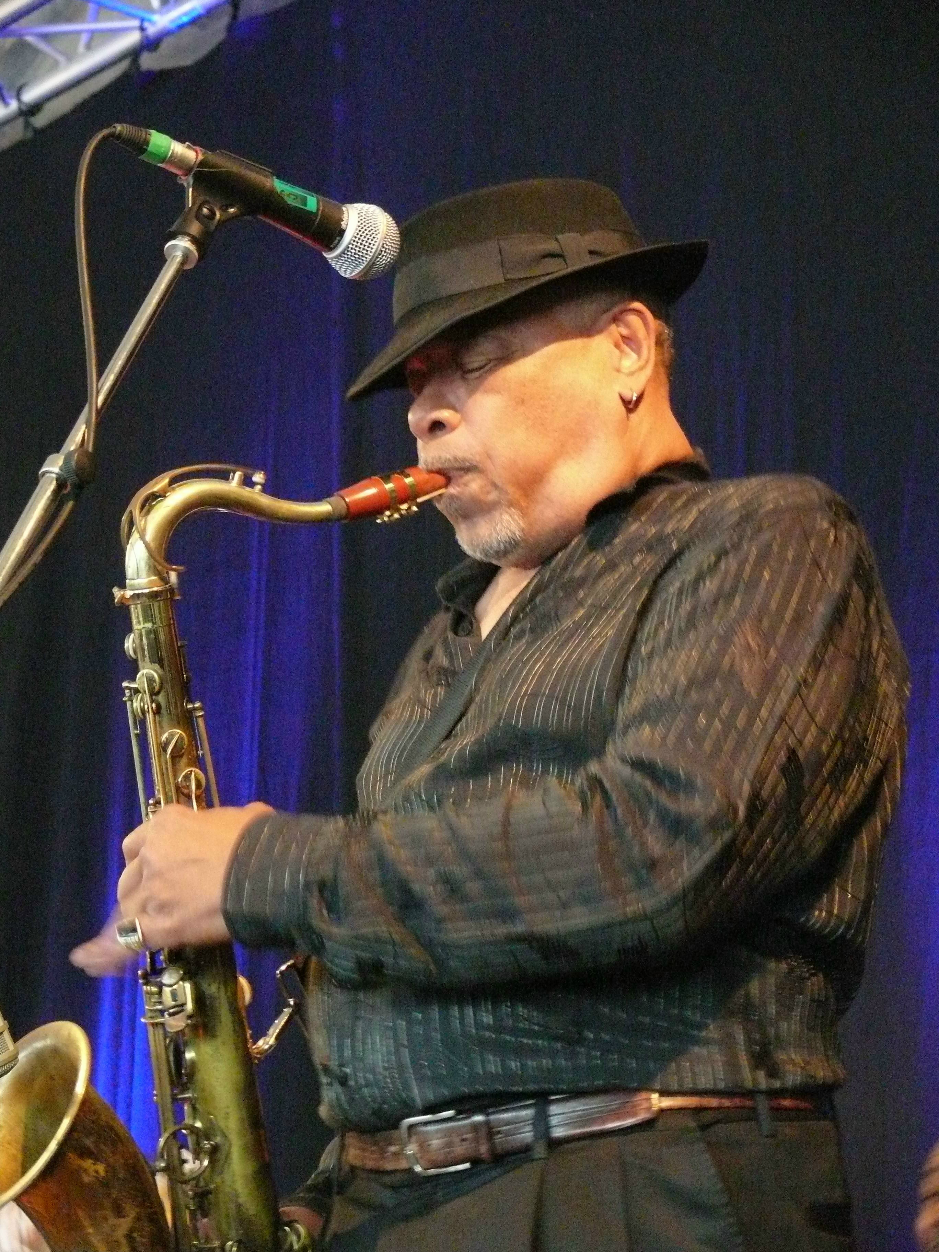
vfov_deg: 17.1
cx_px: 470
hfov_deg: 12.9
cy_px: 626
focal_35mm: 115
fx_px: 4159
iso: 800
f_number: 3.6
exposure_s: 1/13
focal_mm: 24.3
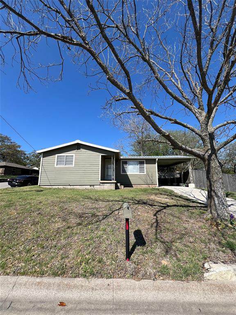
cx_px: 118
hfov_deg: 89.9
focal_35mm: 13
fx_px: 118
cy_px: 158
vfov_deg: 106.2
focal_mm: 1.57
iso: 32
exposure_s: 1/1531
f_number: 1.8
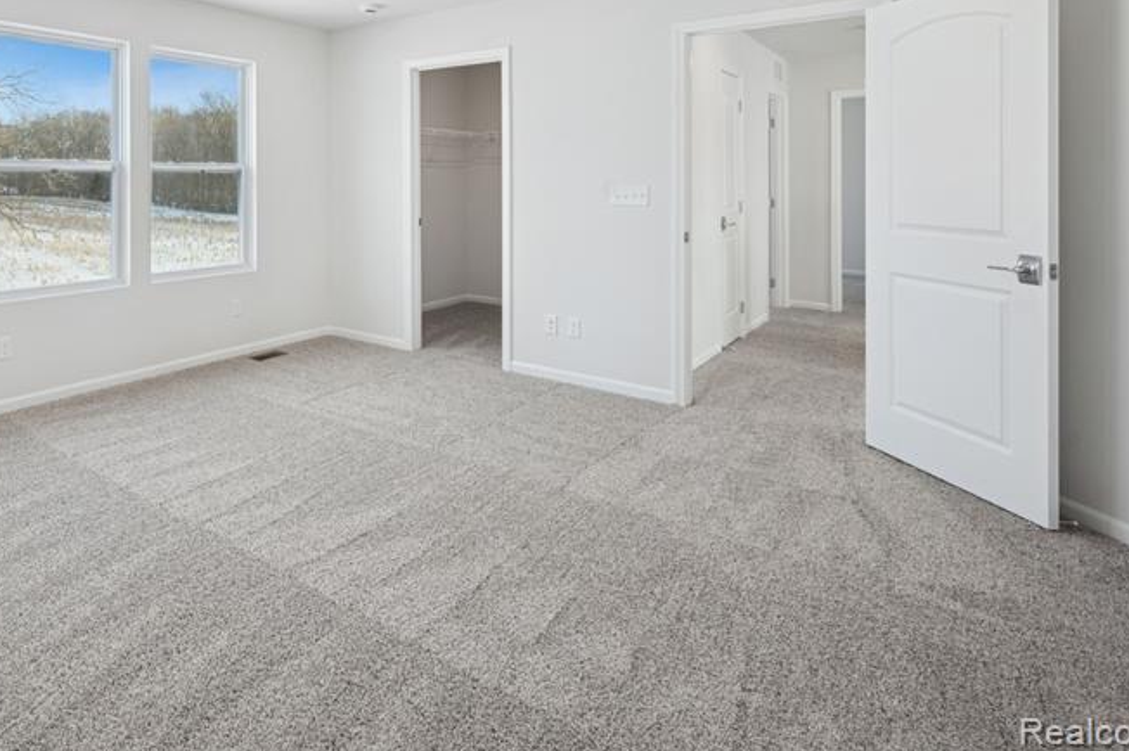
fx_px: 690
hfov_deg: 74.0
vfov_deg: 54.0
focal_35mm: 22
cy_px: 170
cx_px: 308
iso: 50
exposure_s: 1/2
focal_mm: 14
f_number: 9
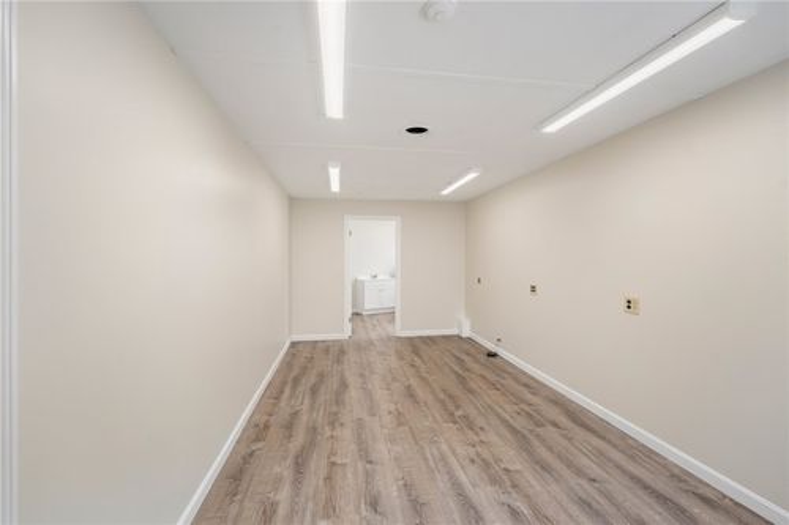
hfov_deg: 100.4
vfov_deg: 77.3
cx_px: 394
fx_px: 329
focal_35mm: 15
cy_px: 262
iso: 160
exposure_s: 1/15
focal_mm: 15
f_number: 7.1
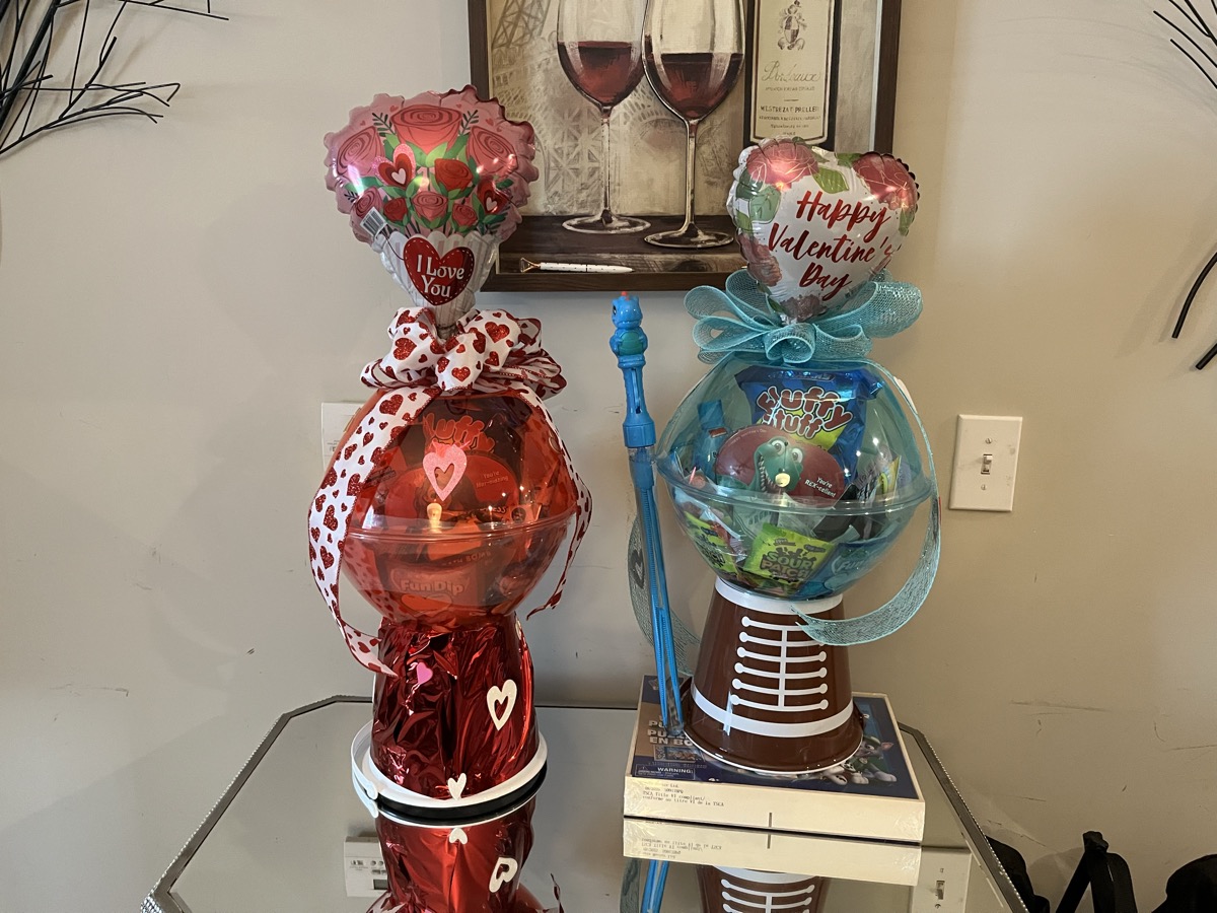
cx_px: 608
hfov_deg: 67.3
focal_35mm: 26
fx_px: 914
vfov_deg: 53.1
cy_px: 456
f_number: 1.6
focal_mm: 5.1
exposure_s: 1/60
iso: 500
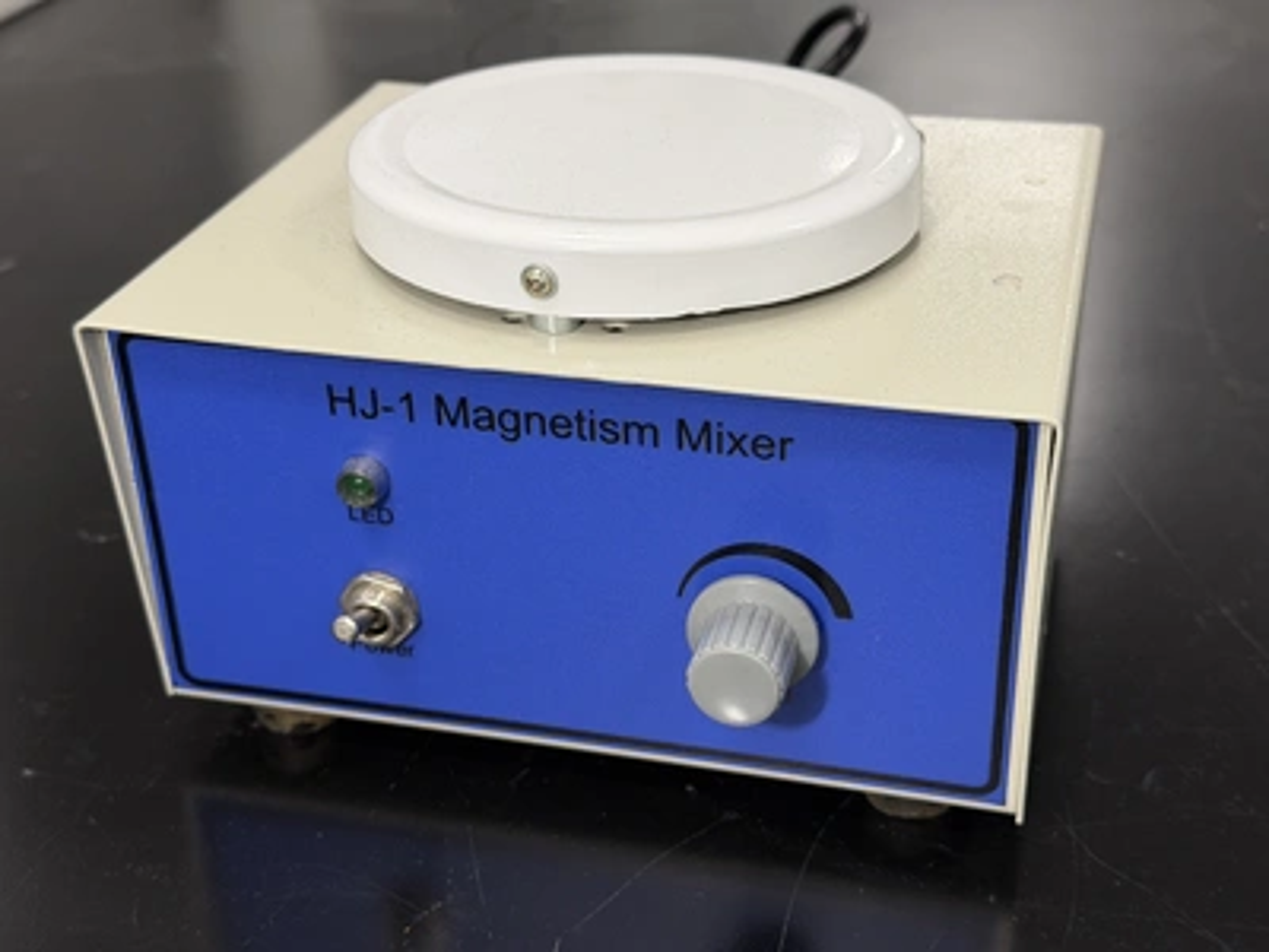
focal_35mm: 48
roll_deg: +2.8
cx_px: 634
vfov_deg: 30.3
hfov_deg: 39.7
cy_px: 476
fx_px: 1760
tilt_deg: -29.6
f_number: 1.78
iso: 100
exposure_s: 1/93
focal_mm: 6.76
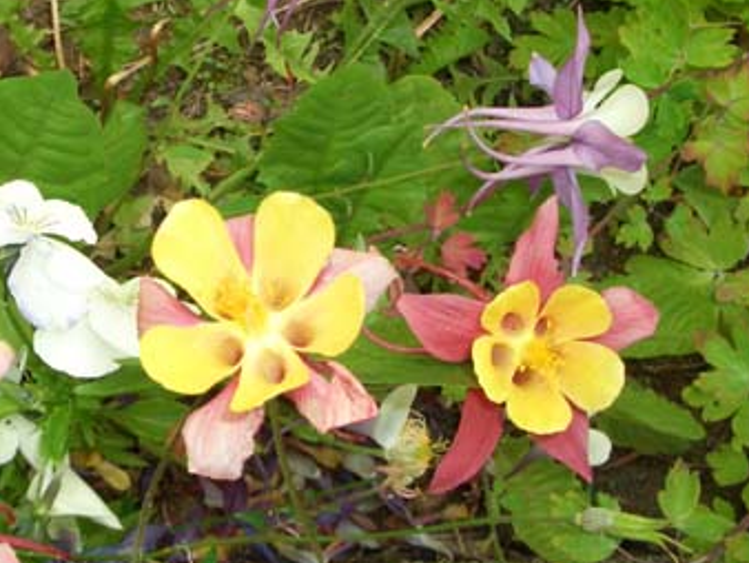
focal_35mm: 57
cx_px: 146
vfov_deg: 25.7
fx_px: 1234
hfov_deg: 32.8
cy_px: 238
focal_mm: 5.8
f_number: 4.3
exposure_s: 1/200
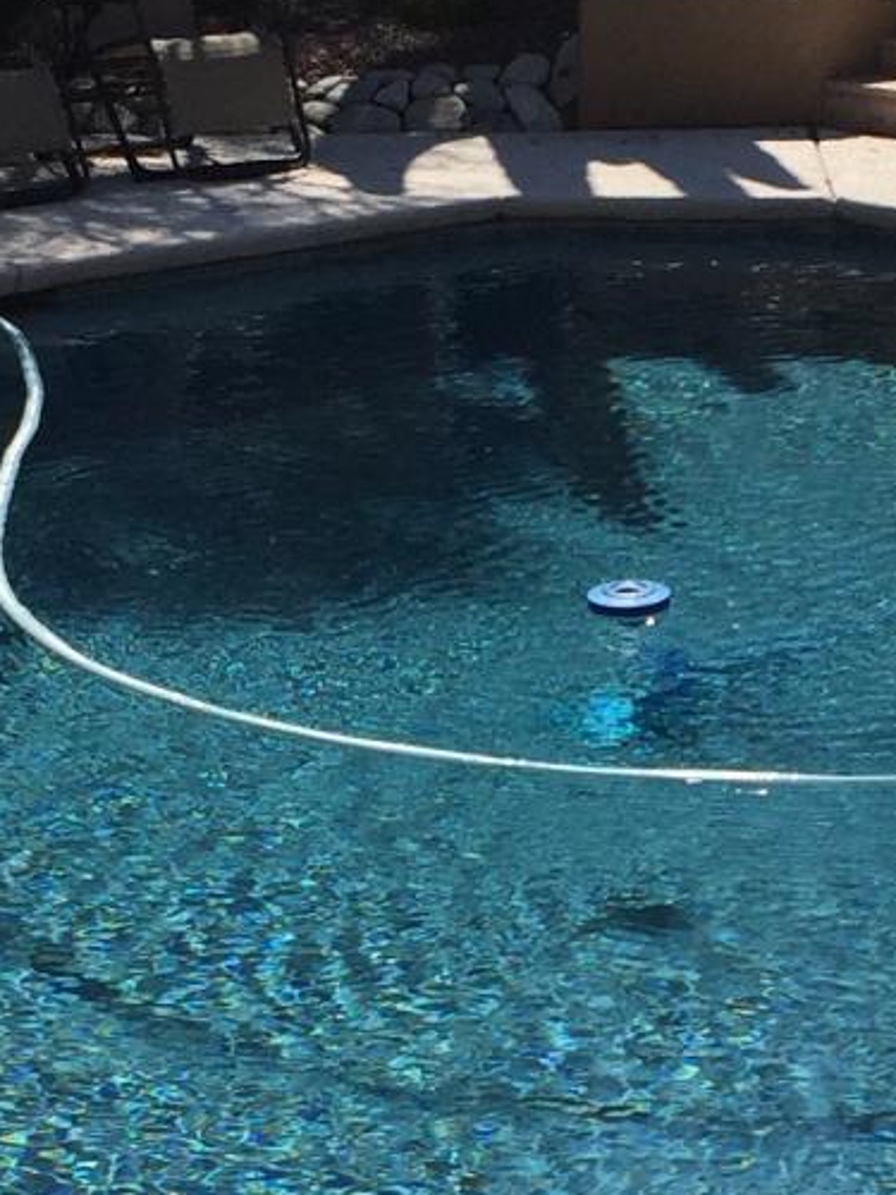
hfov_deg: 12.8
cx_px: 526
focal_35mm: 116
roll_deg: -0.1
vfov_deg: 16.8
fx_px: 4003
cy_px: 1037
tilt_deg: -18.4
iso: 32
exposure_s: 1/3597
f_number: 2.2
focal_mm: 4.15
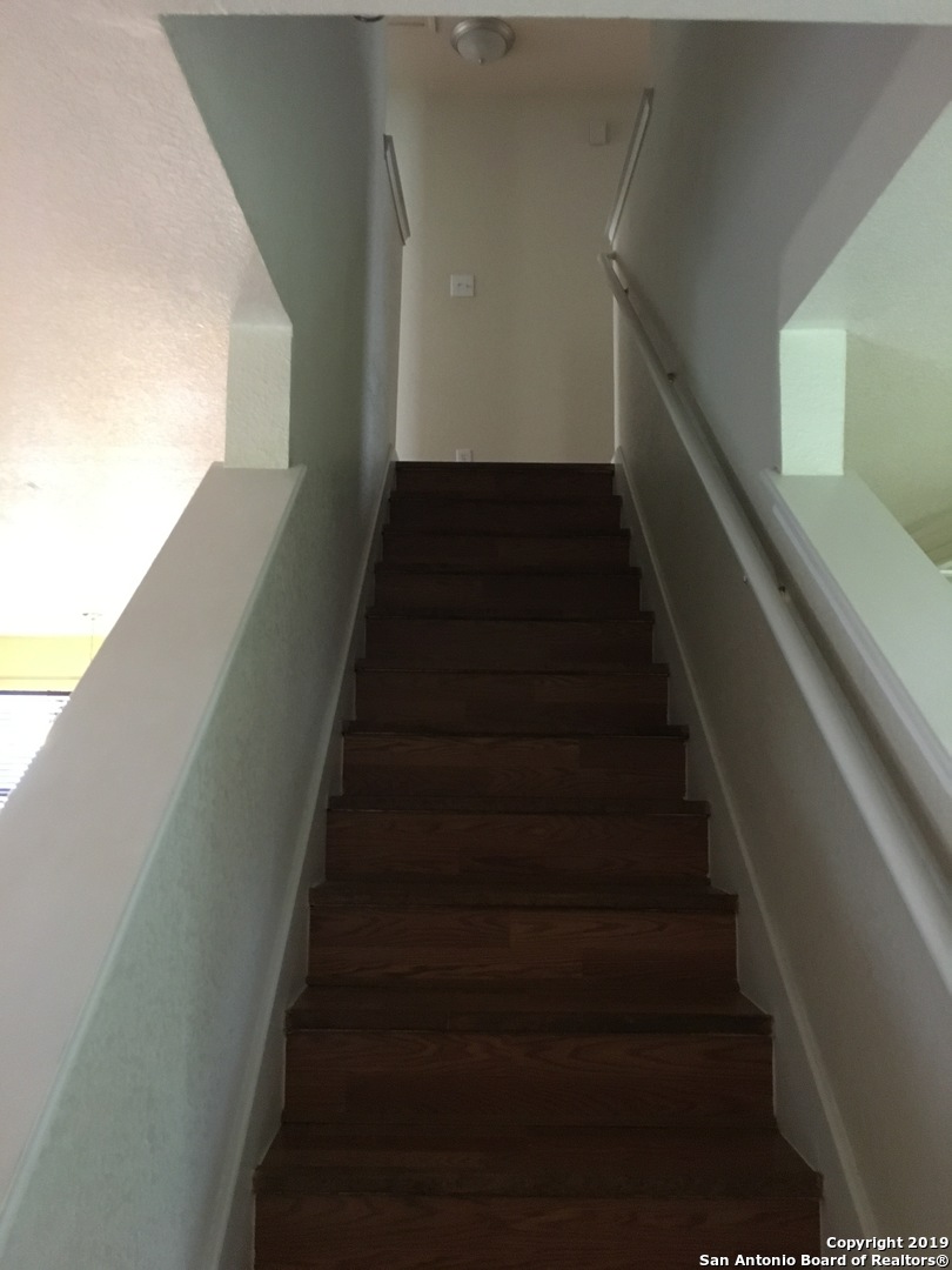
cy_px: 635
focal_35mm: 29
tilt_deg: +8.0
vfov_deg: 61.7
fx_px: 1063
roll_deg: +0.2
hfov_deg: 48.2
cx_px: 476
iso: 320
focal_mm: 4.15
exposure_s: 1/17
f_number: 2.2
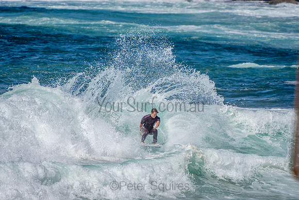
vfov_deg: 2.3
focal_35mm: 600
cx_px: 150
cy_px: 100
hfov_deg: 3.4
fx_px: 4984
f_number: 5.6
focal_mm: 400
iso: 200
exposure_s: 1/2000
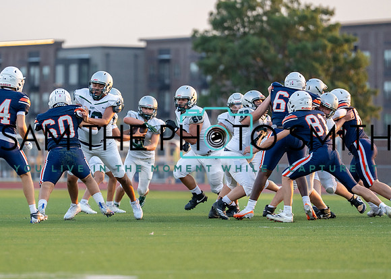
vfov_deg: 4.1
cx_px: 128
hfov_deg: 5.8
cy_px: 152
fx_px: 3875
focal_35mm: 349
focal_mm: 200
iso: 800
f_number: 2.8
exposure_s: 1/1250
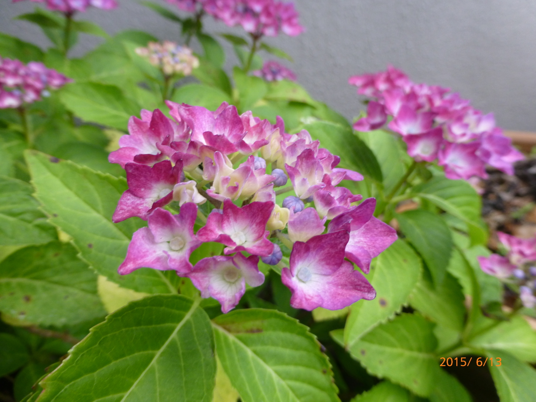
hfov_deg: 71.6
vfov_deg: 56.8
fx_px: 372
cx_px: 268
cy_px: 201
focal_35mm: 24
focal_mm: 4.3
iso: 200
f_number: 3.3
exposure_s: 1/60
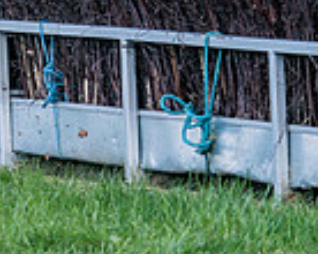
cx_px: -261
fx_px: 4549
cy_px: -240
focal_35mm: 484
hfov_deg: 4.0
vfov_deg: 3.2
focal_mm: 90
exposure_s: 1/1600
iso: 200
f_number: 4
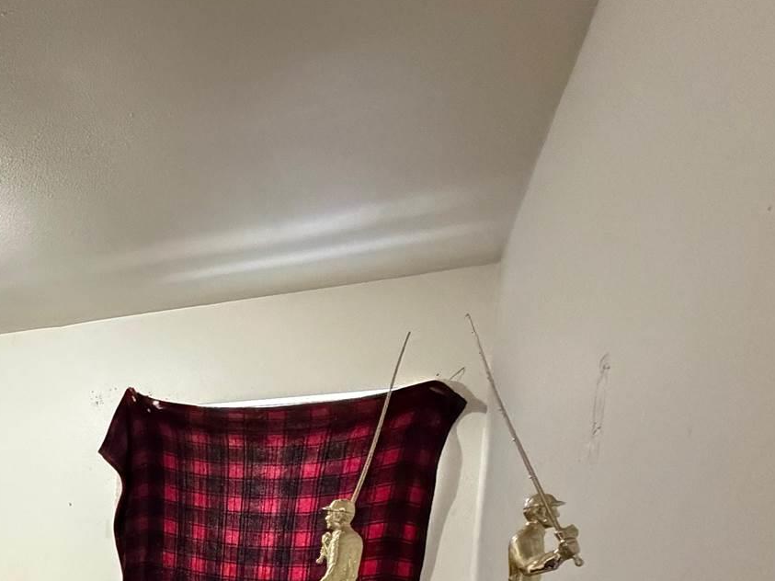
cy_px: 641
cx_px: -36
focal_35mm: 34
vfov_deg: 35.6
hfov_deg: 44.1
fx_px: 761
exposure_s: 1/60
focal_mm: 2.22
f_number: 2.2
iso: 1000
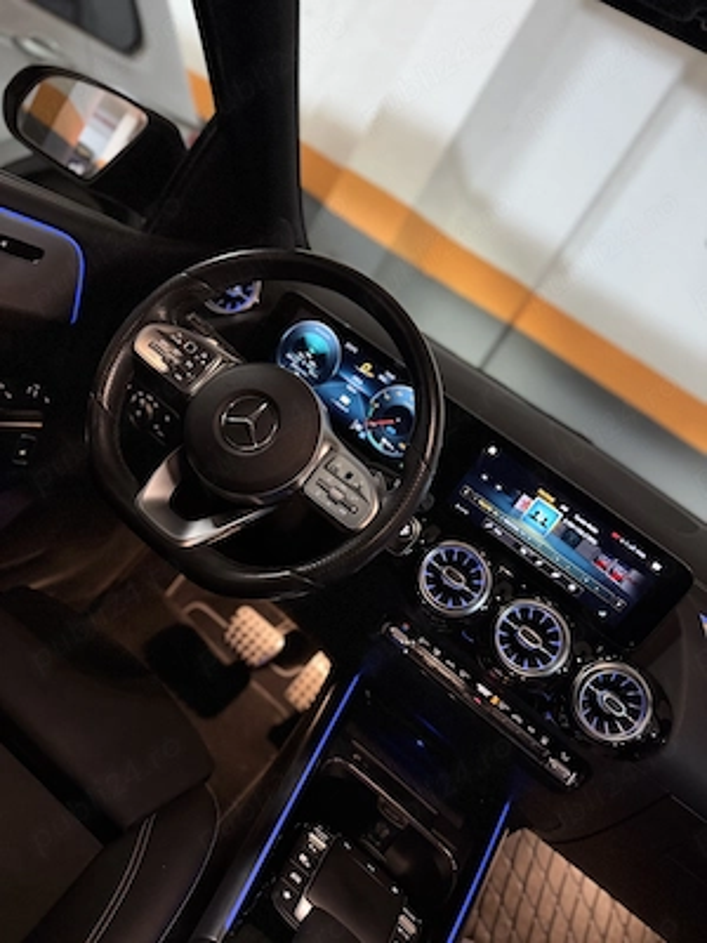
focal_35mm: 24
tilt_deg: -18.3
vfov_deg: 71.6
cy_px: 472
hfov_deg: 56.8
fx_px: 654
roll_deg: -33.1
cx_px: 354
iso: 1000
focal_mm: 6.76
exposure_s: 1/30
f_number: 1.78
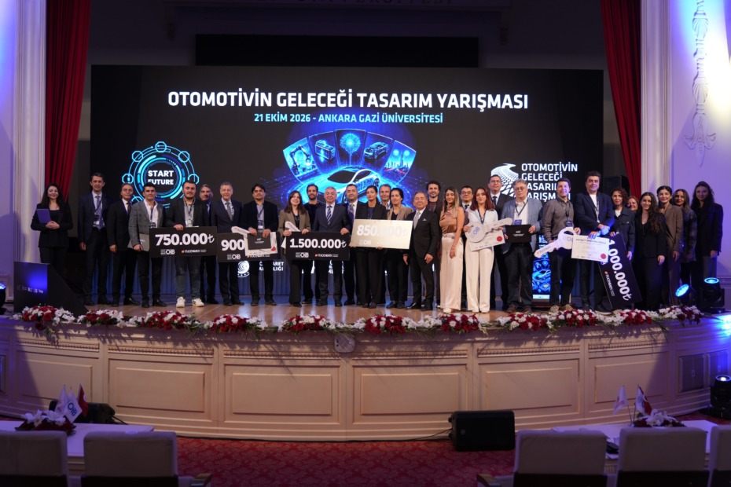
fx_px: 650
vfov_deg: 41.1
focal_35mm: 32
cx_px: 366
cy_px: 244
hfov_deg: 58.7
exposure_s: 1/160
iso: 800
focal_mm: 32
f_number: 2.8
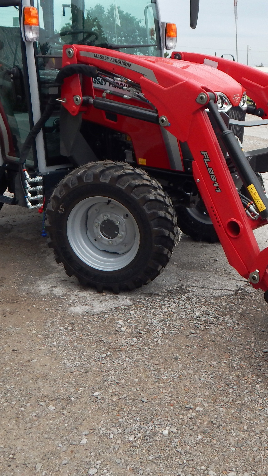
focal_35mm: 40
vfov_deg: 50.0
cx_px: 215
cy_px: 181
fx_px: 505
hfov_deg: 29.0
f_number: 3
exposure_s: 1/100
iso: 125
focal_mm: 4
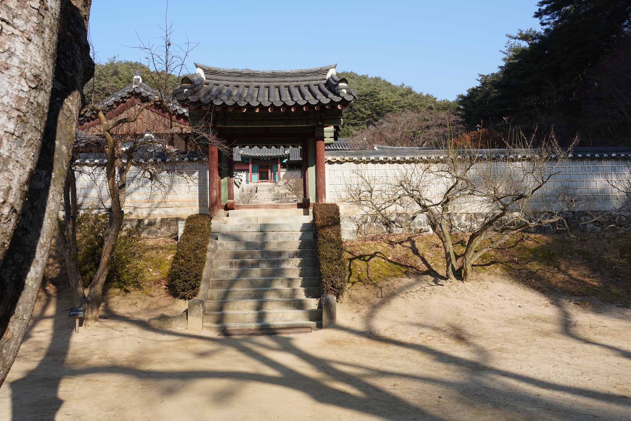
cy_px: 210
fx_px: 508
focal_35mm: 29
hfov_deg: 63.6
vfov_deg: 45.0
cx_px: 318
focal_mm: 28
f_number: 10
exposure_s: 1/100
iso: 100
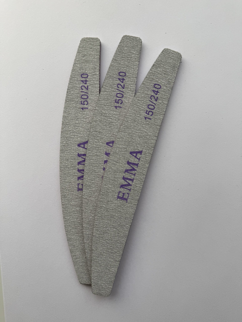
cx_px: 121
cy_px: 161
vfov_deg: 71.6
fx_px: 224
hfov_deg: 56.8
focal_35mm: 24
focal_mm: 6.76
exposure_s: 1/555
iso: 80
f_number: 1.78
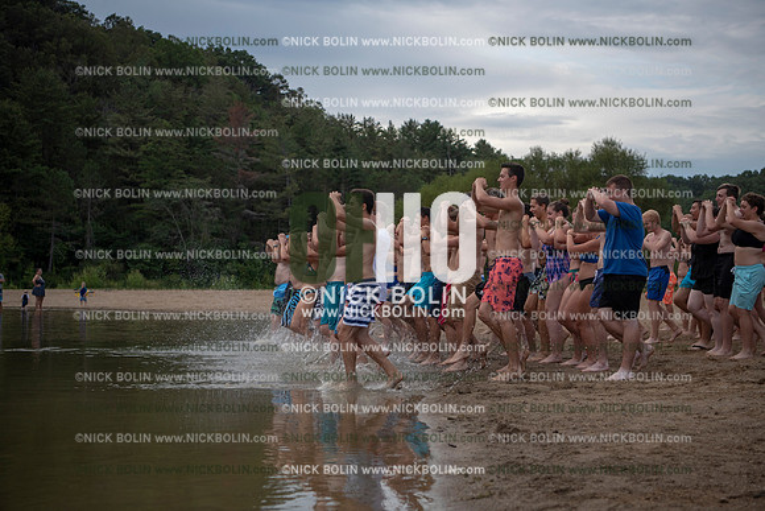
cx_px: 382
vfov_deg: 24.6
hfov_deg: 36.2
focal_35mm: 55
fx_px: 1169
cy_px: 256
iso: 160
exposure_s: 1/1600
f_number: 3.2
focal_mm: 55
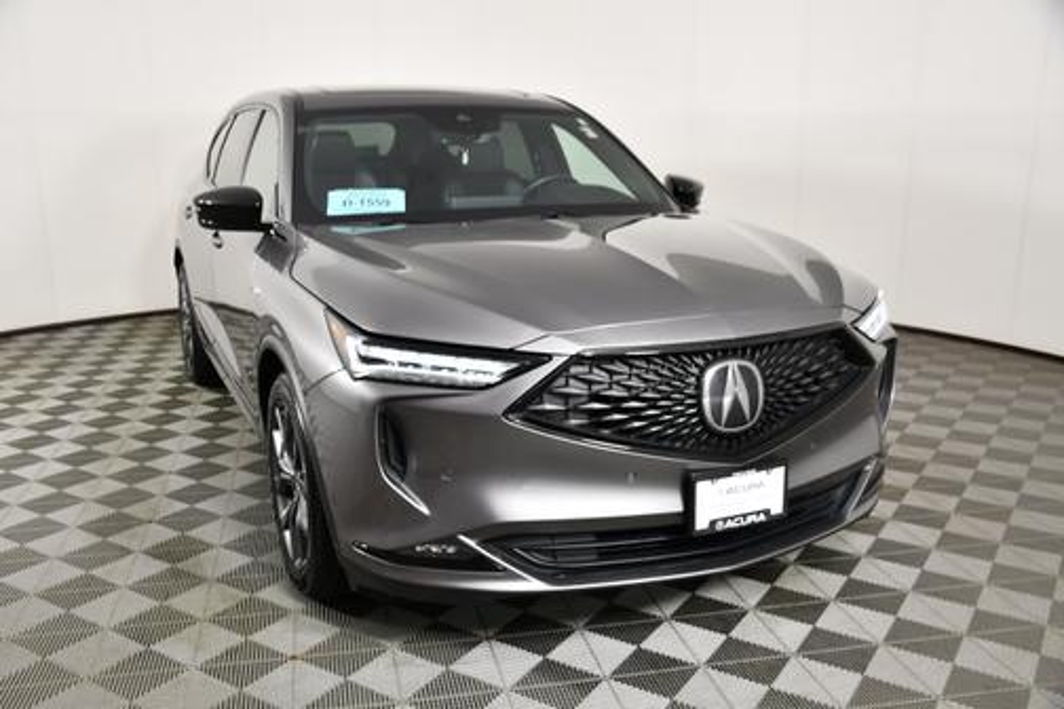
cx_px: 532
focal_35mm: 33
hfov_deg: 57.2
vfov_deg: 40.0
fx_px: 975
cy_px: 354
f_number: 3.5
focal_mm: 22
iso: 100
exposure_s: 1/40
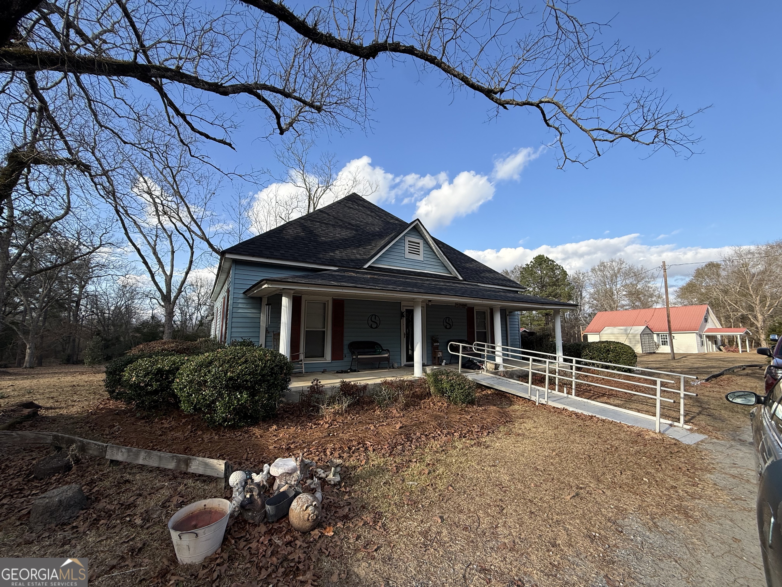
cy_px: 294
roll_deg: -0.4
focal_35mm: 14
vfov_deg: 85.7
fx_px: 316
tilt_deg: +8.2
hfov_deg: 102.1
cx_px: 391
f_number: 2.2
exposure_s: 1/799
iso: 50
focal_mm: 2.22
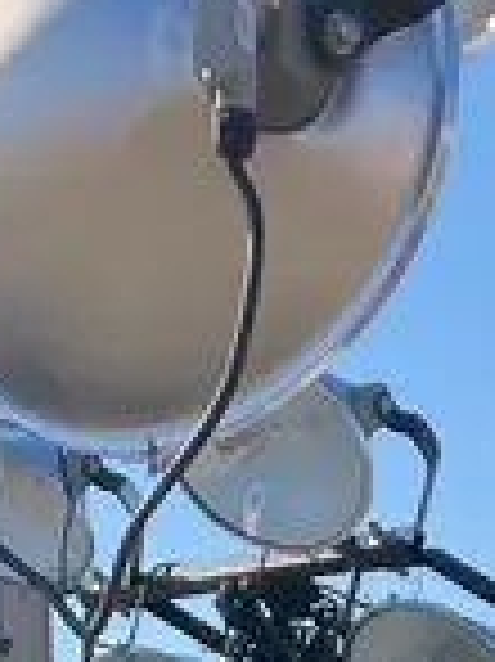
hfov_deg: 10.6
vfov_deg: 11.7
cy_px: 1551
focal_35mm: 140
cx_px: 387
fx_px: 2673
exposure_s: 1/1143
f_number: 1.8
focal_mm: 3.99
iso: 20
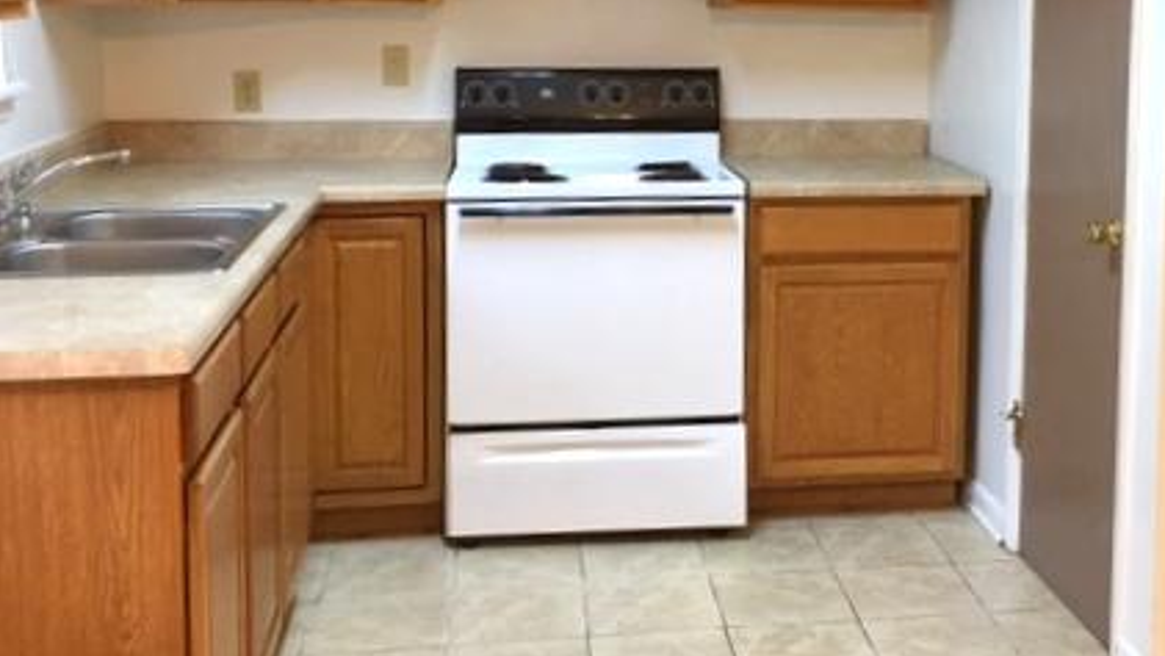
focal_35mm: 48
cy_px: 130
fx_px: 1483
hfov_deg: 42.2
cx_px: 794
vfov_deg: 24.5
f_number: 2.2
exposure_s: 1/15
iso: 50
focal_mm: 4.15
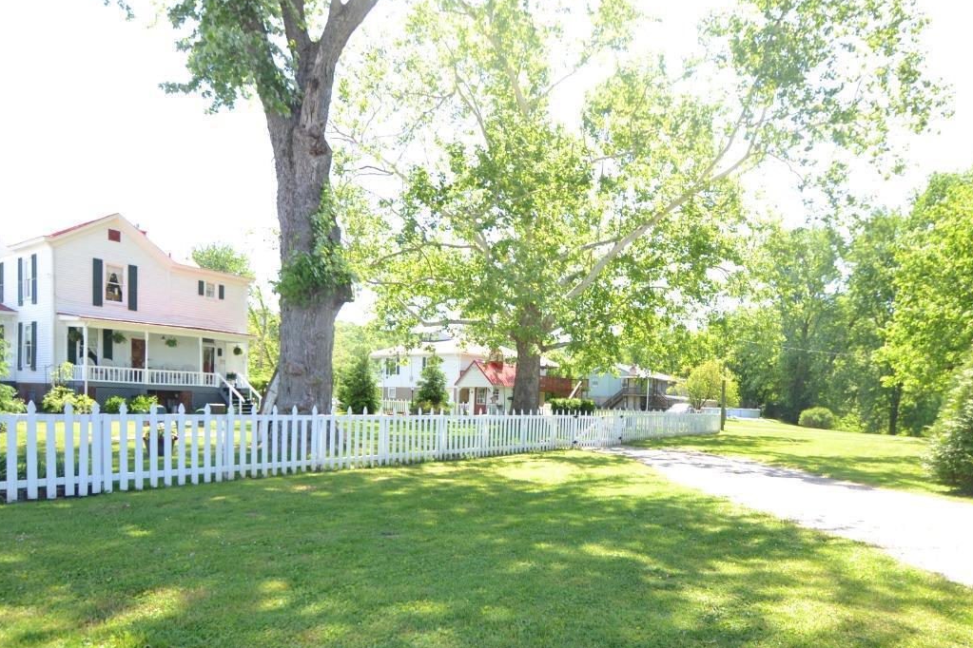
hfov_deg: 78.6
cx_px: 497
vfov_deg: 55.9
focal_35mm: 22
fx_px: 595
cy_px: 436
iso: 125
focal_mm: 10
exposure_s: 1/125
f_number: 5.6
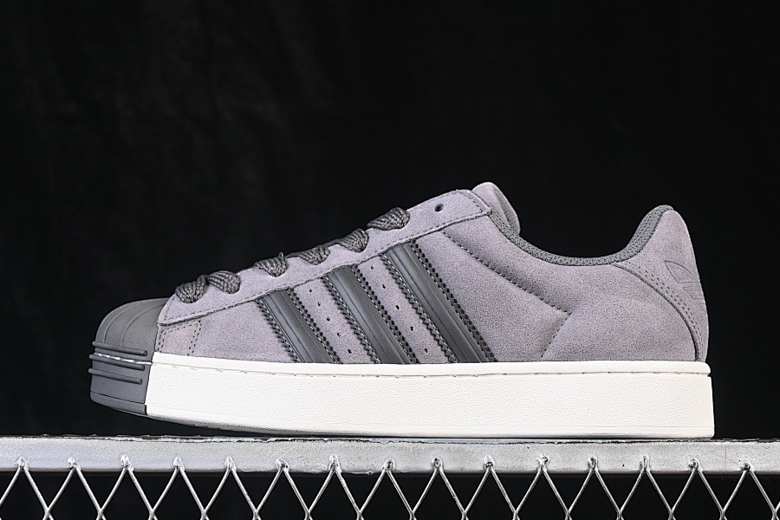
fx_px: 1950
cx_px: 409
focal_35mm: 90
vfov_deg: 15.2
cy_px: 244
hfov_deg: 22.6
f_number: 6.3
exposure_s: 1/60
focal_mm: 50
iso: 160
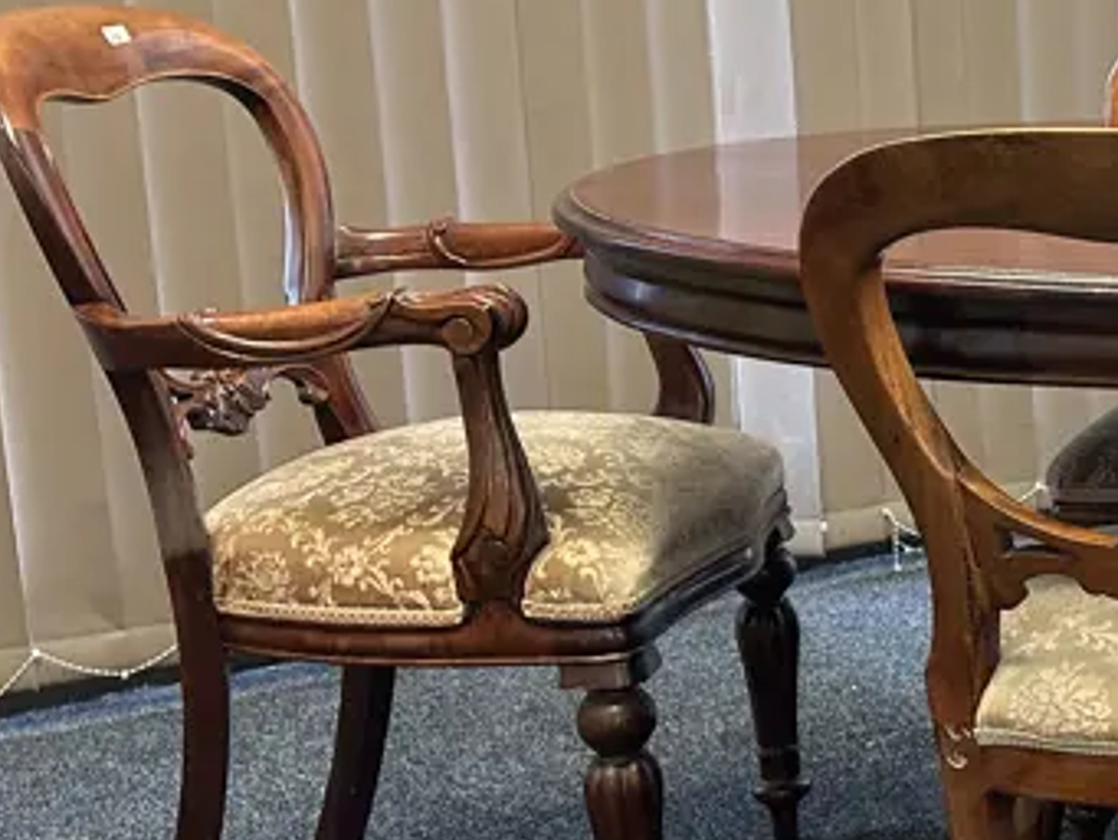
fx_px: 2326
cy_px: 390
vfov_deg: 20.4
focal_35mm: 72
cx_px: 1505
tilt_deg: -12.5
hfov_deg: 23.5
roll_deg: +0.2
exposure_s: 1/50
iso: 200
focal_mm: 6.86
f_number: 1.78
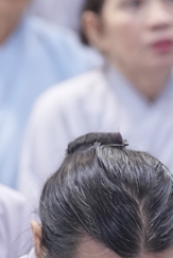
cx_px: 90
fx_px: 3995
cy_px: 346
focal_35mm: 555
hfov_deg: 2.5
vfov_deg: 3.7
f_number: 3.2
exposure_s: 1/160
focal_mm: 139
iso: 3200
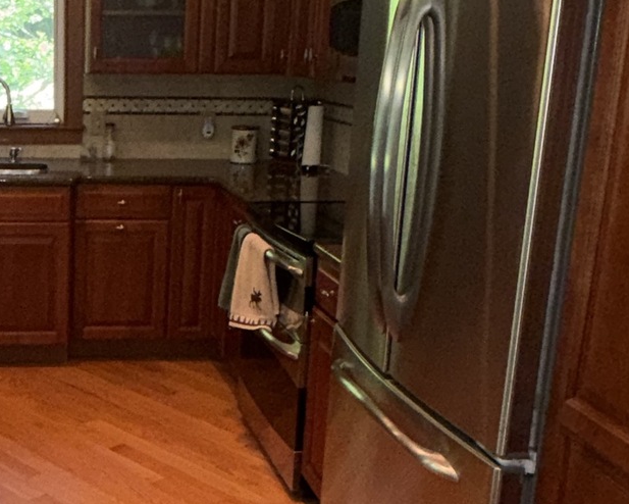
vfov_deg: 29.7
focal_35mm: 51
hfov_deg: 34.5
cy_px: 286
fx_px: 950
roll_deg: -0.3
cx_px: 59
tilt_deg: -13.9
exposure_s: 1/60
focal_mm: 2.22
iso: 125
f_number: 2.2
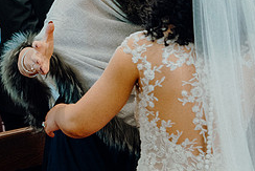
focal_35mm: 221
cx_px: 134
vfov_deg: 6.2
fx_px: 1566
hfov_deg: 9.3
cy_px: 38
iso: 2500
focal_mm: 62
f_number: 3.5
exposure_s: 1/160
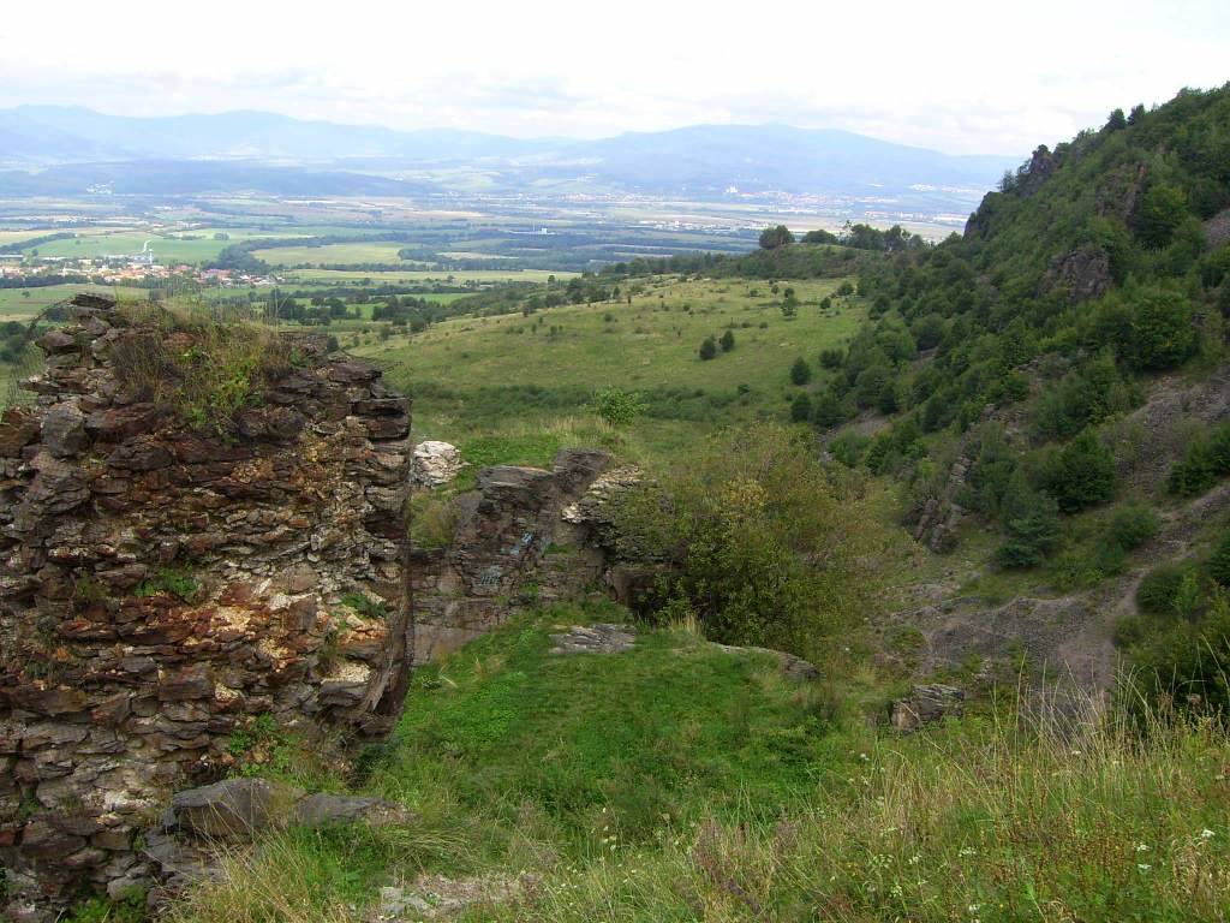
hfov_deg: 49.0
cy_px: 462
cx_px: 615
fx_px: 1350
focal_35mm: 38
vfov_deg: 37.7
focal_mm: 7.8
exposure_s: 1/160
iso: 50
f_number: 6.4
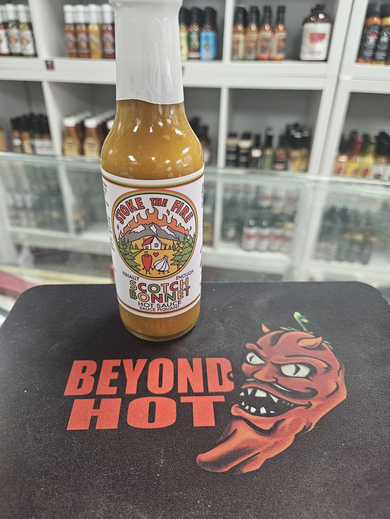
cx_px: 195
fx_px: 346
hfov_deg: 58.9
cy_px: 260
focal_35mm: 23
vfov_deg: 73.9
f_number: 1.8
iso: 320
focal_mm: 5.4
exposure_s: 1/120
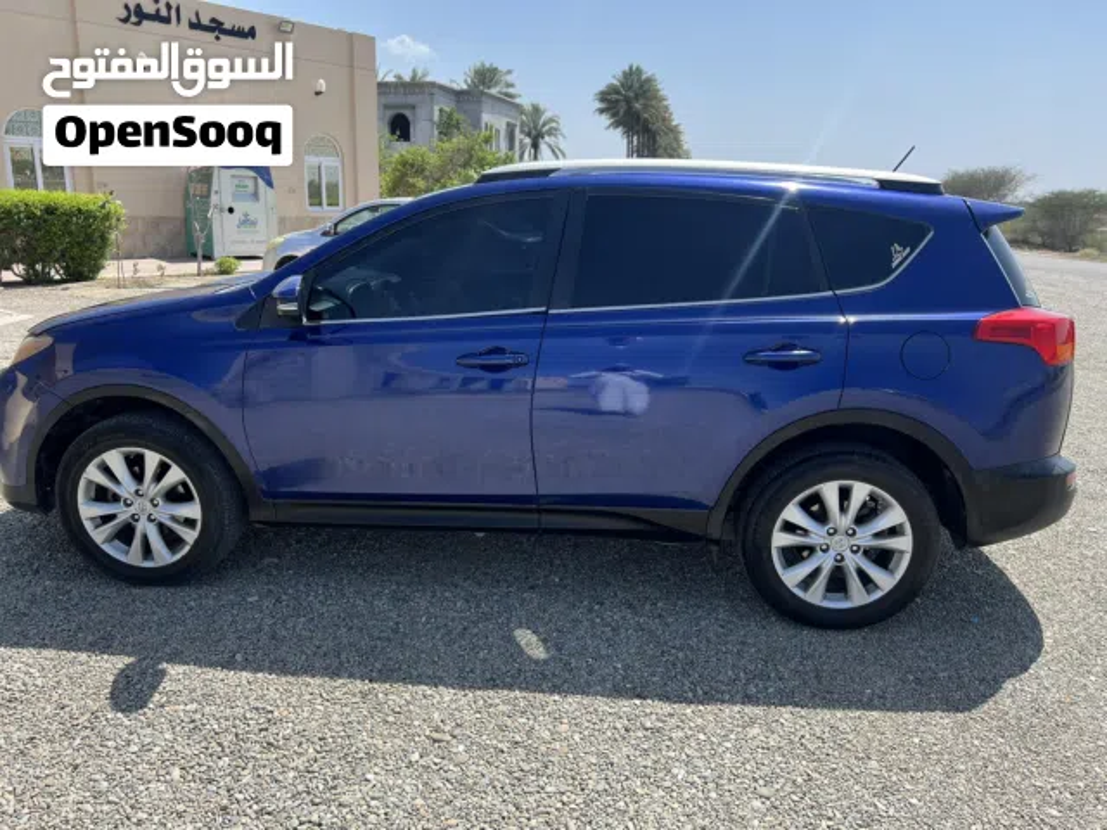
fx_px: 831
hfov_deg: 67.3
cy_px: 415
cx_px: 554
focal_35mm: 26
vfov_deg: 53.1
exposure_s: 1/1724
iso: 50
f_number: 1.5
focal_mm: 5.7
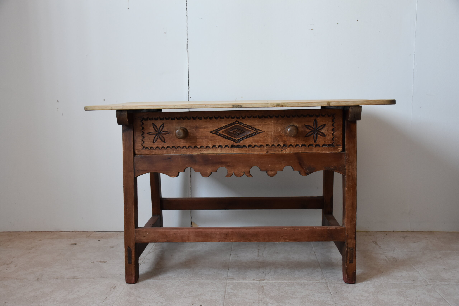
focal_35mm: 36
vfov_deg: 36.9
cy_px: 153
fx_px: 459
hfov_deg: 53.1
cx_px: 230
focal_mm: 24
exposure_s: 1/60
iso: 800
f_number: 4
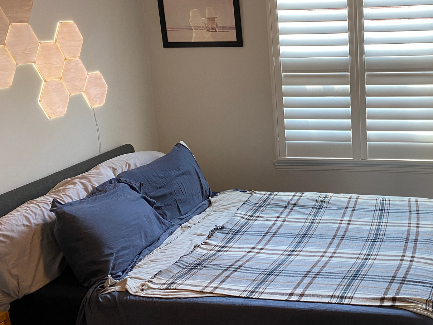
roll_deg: +2.8
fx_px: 550
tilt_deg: -12.1
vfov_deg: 32.8
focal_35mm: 44
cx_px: 354
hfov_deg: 40.9
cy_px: 129
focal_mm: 4.25
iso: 80
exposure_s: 1/60
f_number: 1.8
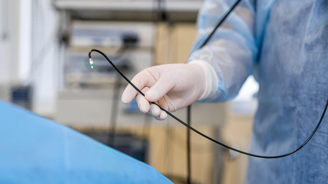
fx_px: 461
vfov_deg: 22.6
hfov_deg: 39.2
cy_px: 91
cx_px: 165
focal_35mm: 53
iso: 100
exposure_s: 1/160
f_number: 1.6
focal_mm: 50
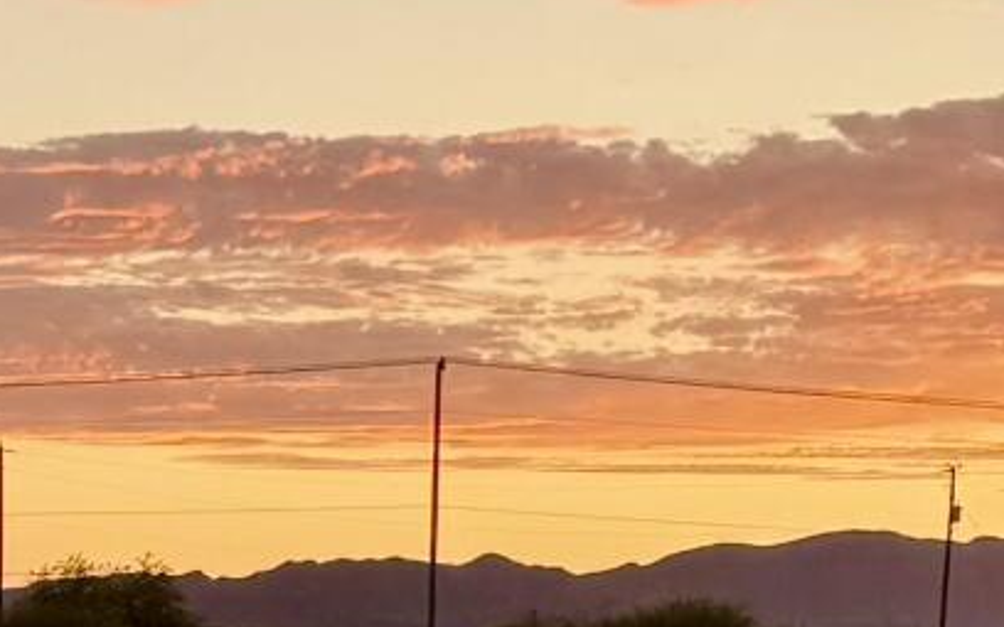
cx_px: -221
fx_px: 5117
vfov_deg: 7.0
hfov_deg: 11.0
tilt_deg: -0.5
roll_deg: +1.3
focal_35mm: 187
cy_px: 779
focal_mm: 6.76
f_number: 1.78
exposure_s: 1/198
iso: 64
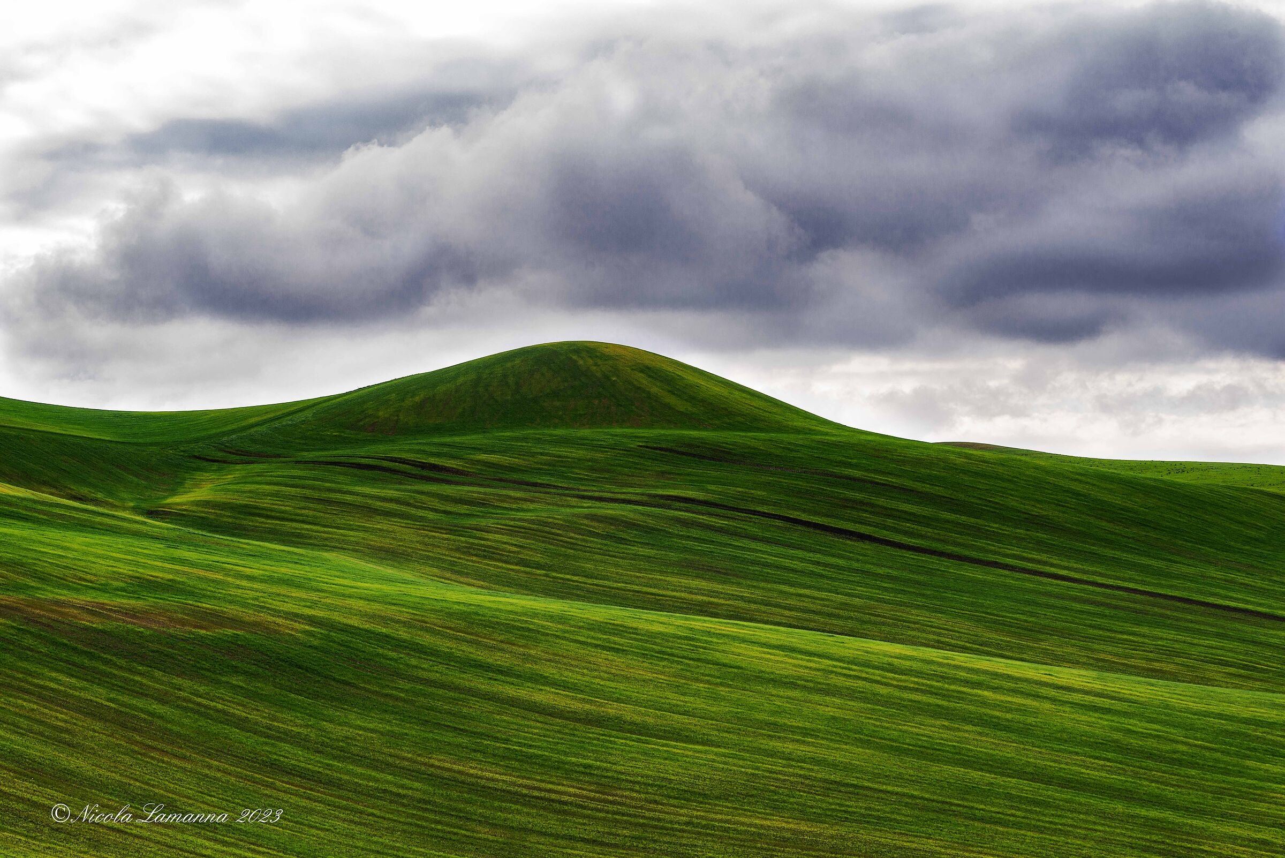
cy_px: 429
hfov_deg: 27.0
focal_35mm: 75
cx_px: 642
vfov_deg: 18.2
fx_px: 2678
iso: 400
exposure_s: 1/250
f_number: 8
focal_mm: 75
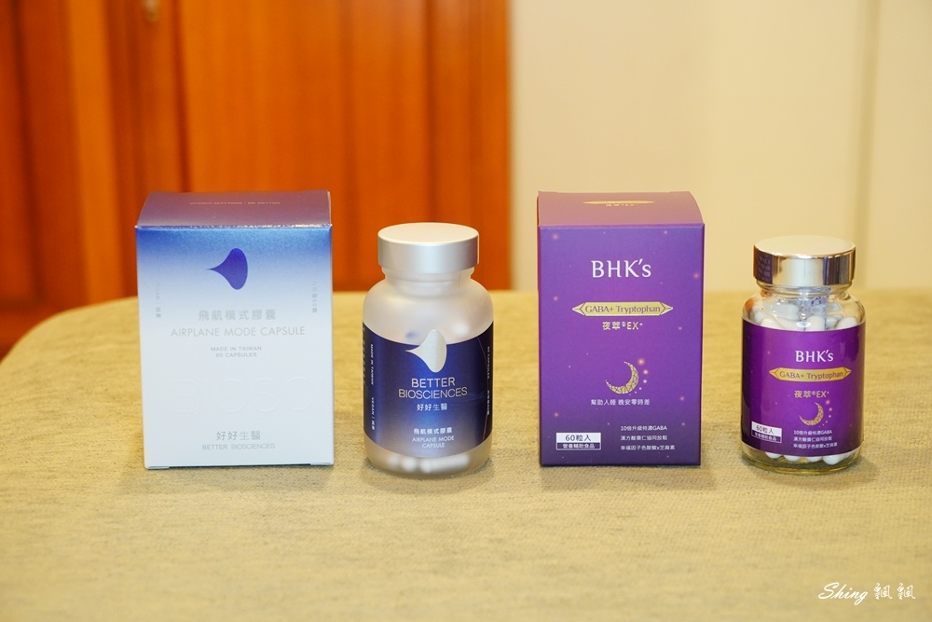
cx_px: 466
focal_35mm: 63
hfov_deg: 31.9
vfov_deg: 21.6
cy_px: 311
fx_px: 1631
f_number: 6.3
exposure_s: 1/30
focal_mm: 63
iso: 1600
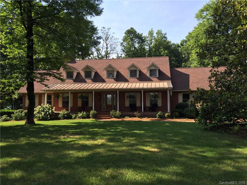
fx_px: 207
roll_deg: -0.7
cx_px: 124
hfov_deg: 61.7
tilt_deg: +1.5
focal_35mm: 29
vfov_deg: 48.2
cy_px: 92
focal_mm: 4.15
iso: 32
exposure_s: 1/670
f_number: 2.2
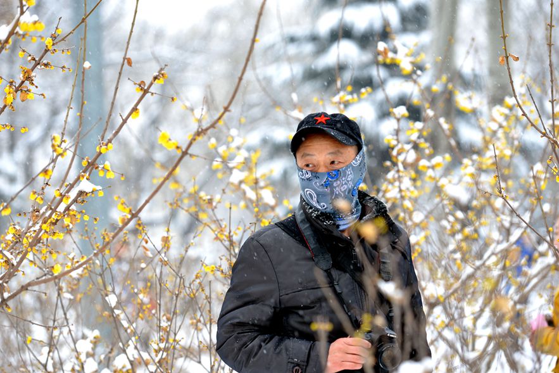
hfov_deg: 17.1
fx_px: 1864
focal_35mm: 120
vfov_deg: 11.4
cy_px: 186
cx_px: 280
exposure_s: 1/160
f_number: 3.5
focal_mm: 120
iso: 125
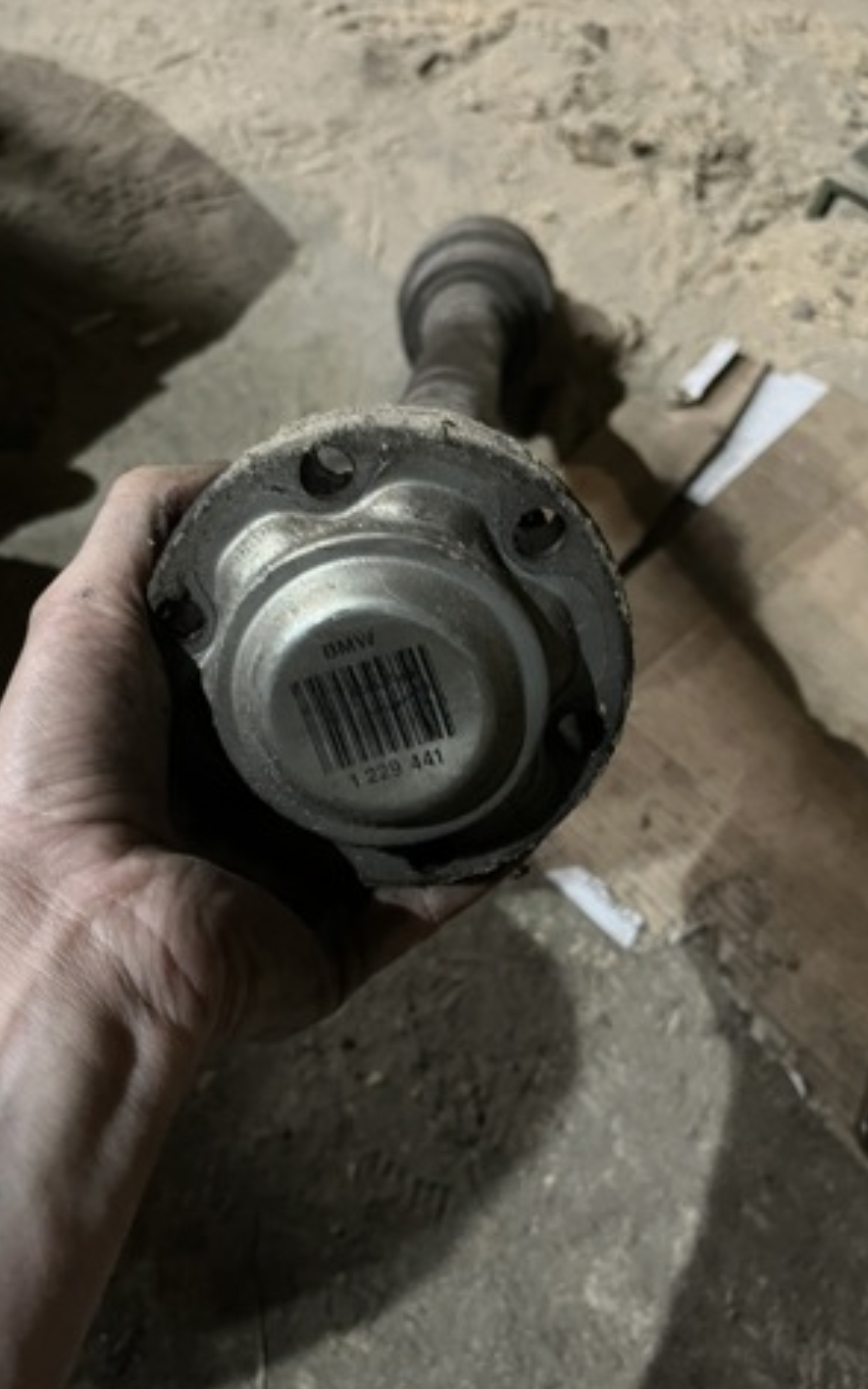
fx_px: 1060
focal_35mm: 28
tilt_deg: -58.6
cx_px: 365
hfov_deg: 44.4
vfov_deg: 66.5
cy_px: 694
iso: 640
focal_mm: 5.1
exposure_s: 1/25
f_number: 1.6
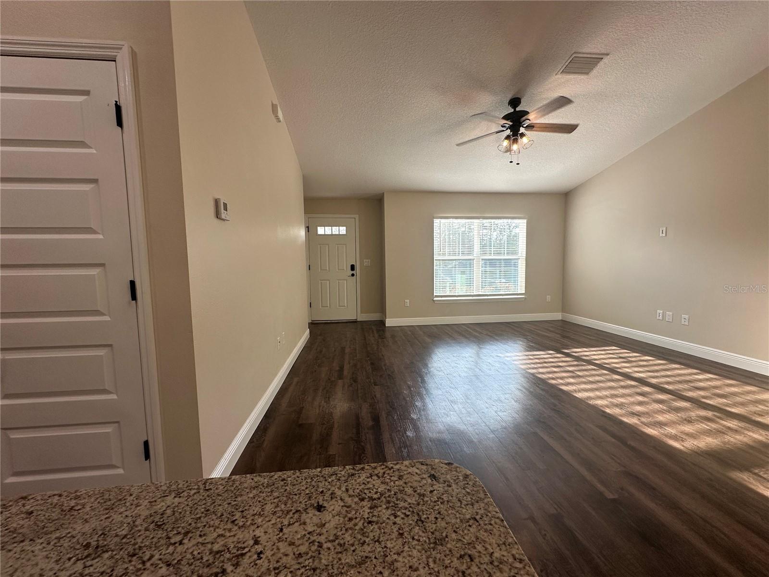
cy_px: 288
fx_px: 311
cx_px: 384
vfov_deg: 85.7
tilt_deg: -4.6
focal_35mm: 14
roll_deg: +0.9
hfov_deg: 102.1
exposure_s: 1/120
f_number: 2.2
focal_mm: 2.22
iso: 80
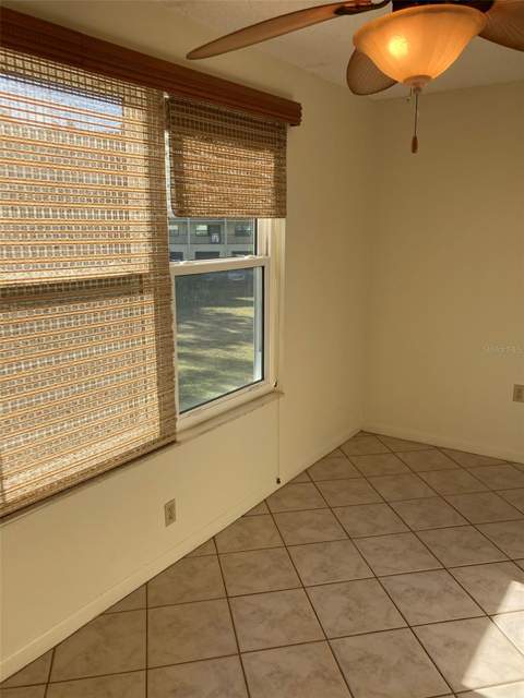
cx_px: 262
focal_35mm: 28
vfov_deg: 63.4
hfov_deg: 49.7
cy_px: 349
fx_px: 565
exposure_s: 1/312
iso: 20
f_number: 1.8
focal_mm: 3.99
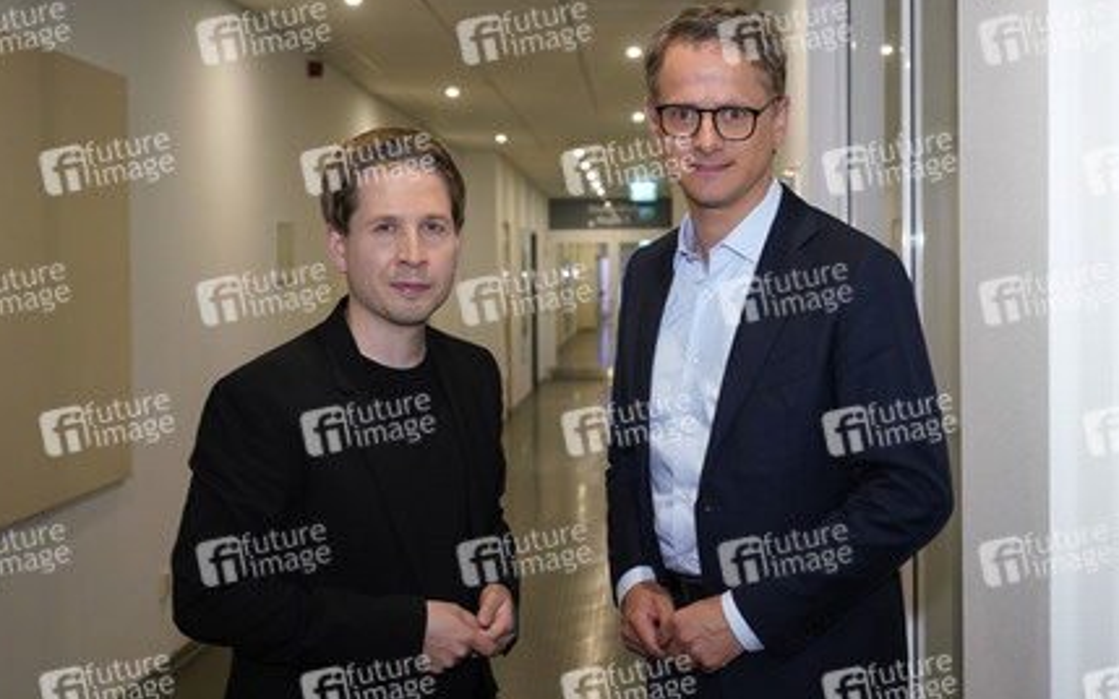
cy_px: 360
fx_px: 1403
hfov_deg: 43.5
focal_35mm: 46
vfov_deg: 28.0
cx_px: 560
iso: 2000
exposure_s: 1/50
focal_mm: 43
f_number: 5
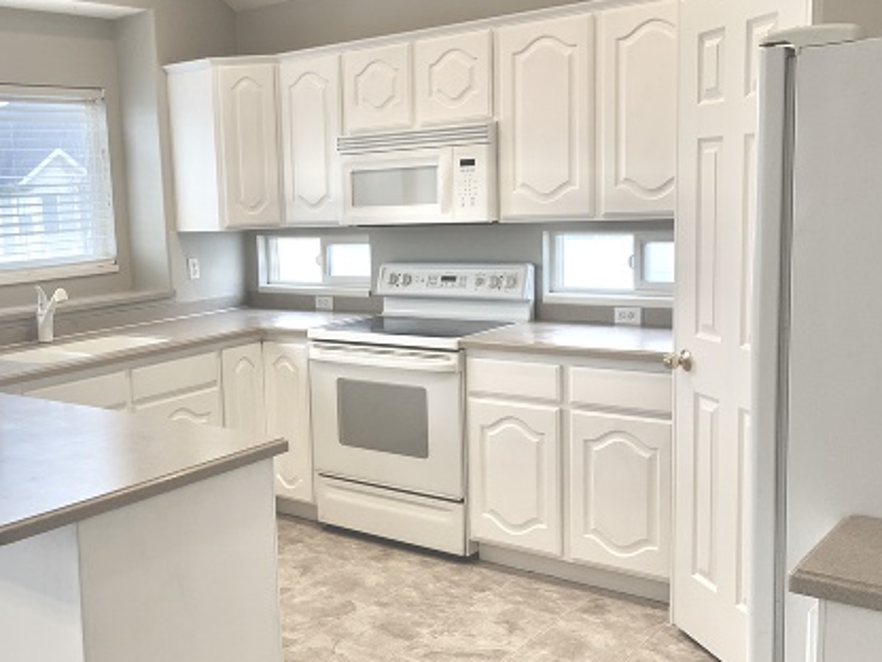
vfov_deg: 36.0
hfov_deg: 45.6
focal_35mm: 40
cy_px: 346
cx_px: 248
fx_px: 1019
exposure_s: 1/120
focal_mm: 4.25
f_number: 1.8
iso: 64
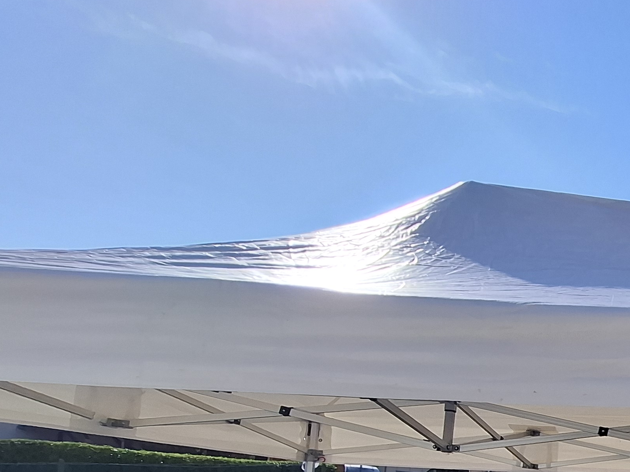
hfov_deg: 39.2
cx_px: 765
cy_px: 475
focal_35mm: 33
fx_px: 601
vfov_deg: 38.1
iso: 40
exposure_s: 1/2262
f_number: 2.2
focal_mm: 1.74
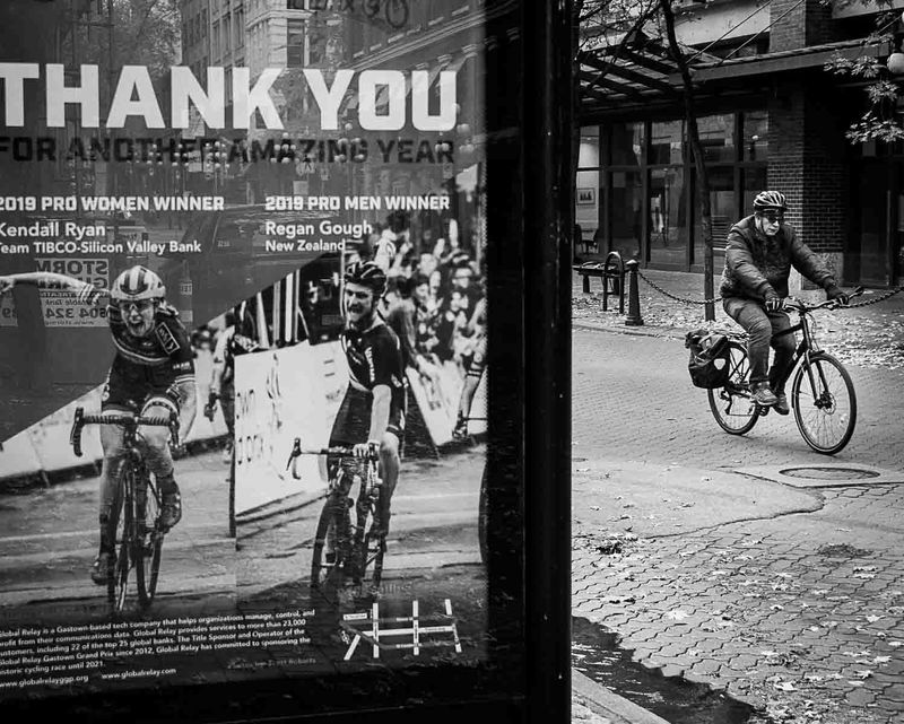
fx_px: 1916
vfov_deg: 21.4
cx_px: 451
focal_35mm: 72
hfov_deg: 26.5
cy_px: 284
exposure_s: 1/500
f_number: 4
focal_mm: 42
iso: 3200
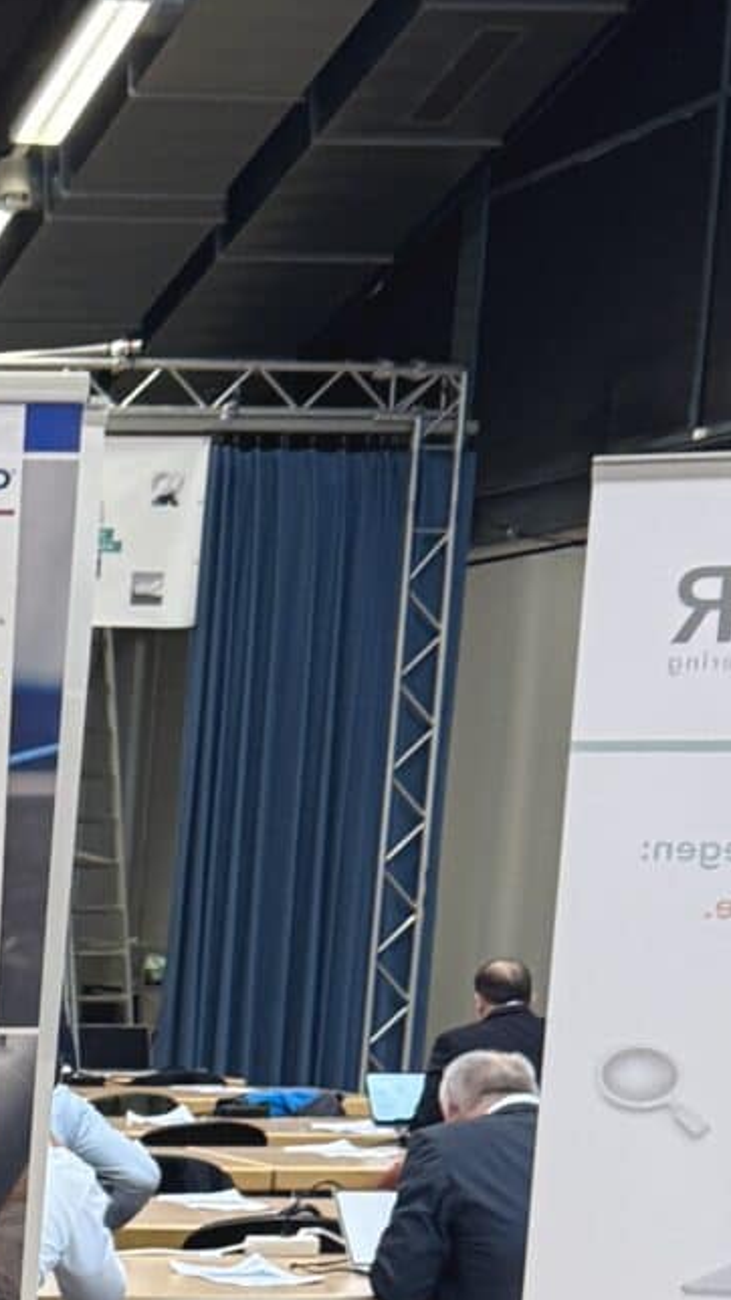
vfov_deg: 19.5
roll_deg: -0.5
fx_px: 3586
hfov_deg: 10.4
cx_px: -866
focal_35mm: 104
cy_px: 1502
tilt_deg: -9.7
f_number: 1.78
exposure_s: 1/60
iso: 250
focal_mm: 6.76
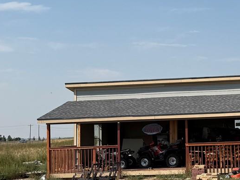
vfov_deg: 19.9
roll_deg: +2.2
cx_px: 234
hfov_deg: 25.2
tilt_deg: +5.9
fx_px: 513
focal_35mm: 74
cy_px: 80
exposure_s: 1/8130
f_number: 1.78
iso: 80
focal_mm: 6.76
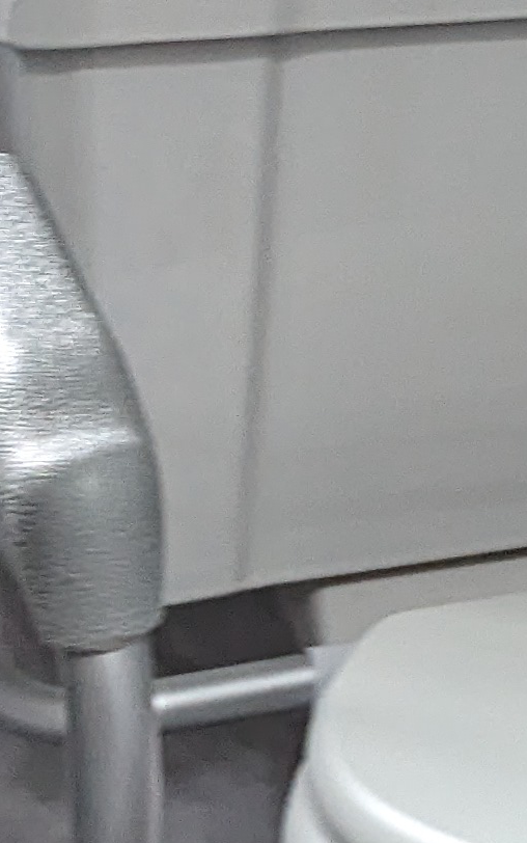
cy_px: -224
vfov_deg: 15.6
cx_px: 1392
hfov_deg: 8.9
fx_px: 2939
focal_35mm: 128
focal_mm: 6.81
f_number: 1.85
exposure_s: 1/113
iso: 545
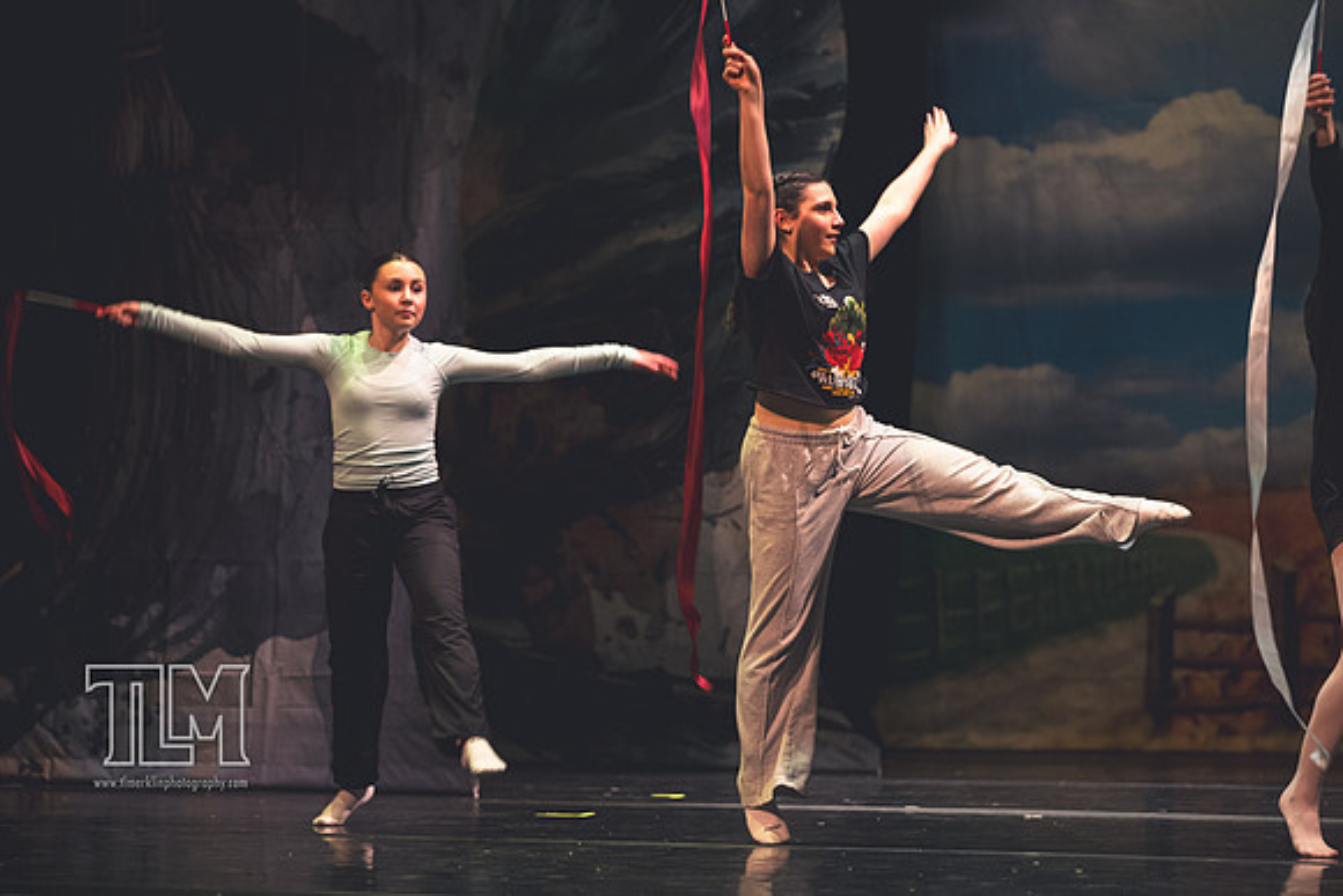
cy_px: 448
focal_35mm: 102
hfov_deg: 20.0
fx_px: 3806
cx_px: 672
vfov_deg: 13.4
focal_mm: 102
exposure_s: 1/250
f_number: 2.8
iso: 2800
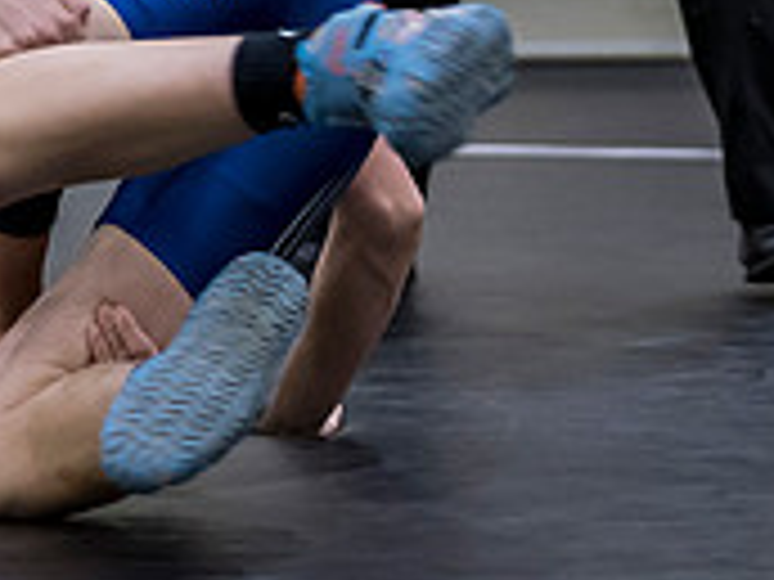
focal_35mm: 370
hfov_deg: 5.3
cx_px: -219
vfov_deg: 4.0
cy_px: -405
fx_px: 8273
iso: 1250
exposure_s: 1/640
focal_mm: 45
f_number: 1.8
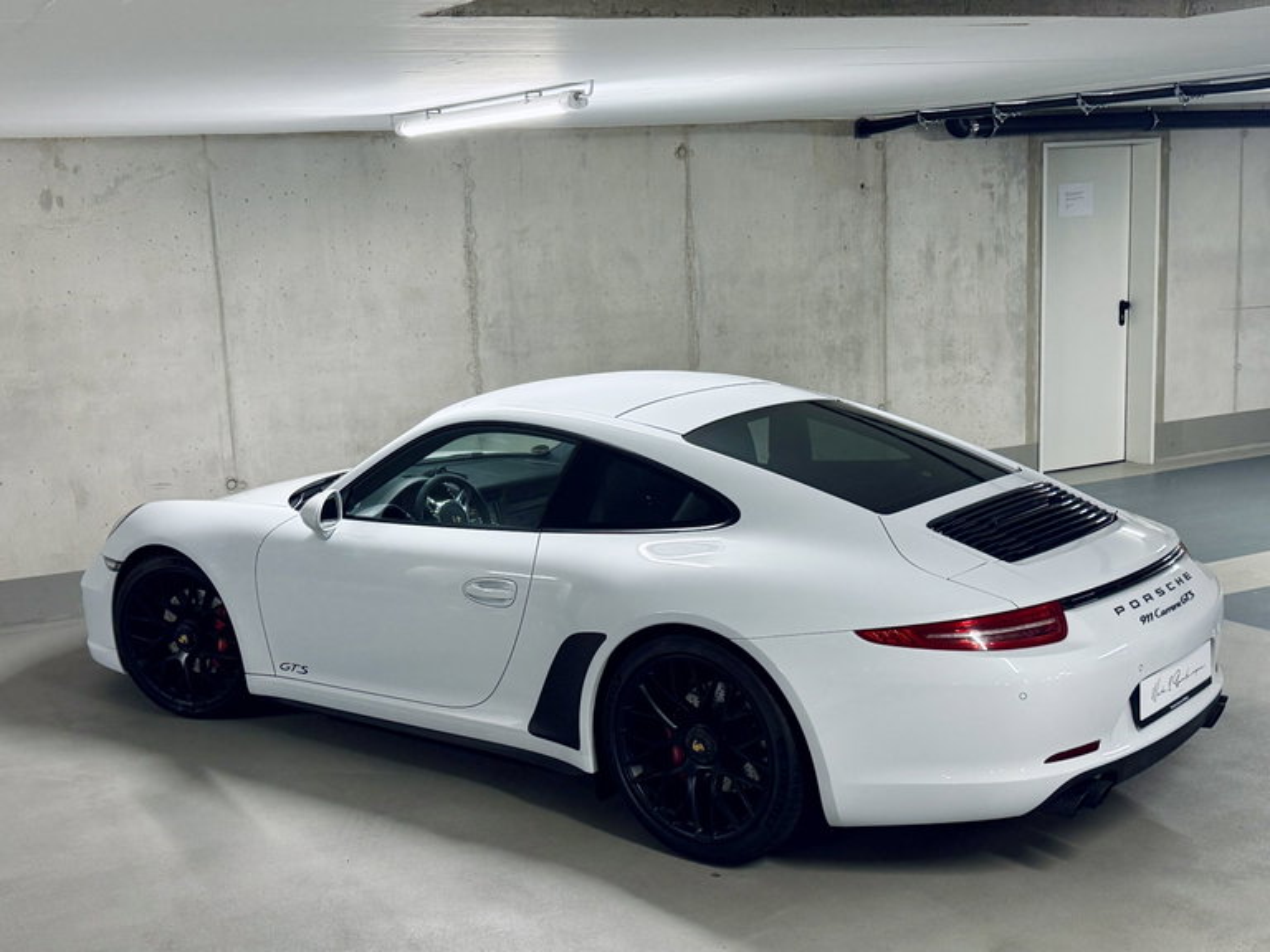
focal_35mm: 24
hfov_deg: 71.6
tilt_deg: -11.5
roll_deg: +2.9
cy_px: 476
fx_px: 881
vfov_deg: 56.8
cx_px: 635
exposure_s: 1/100
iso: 200
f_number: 1.78
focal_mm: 6.76
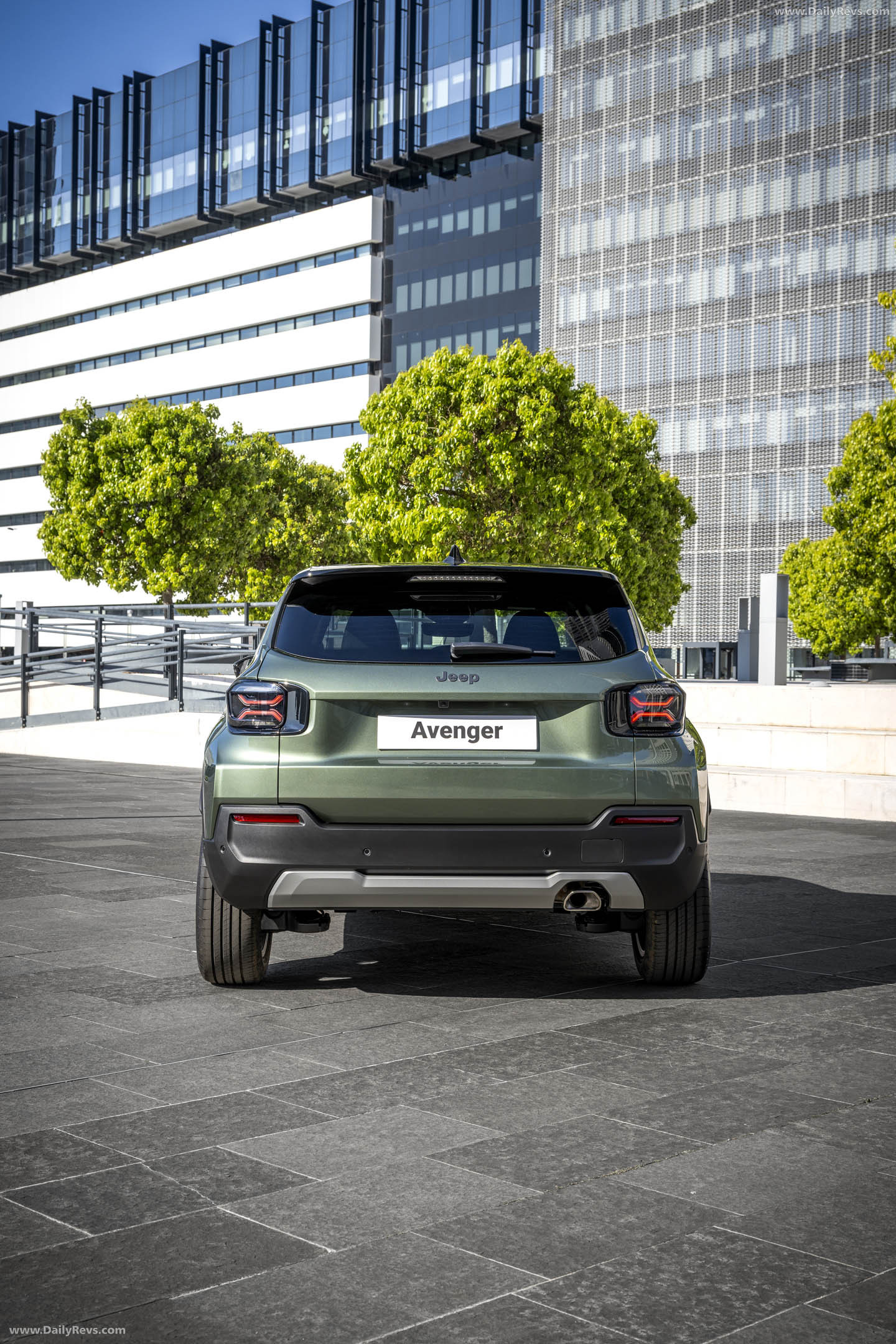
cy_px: 672
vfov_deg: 41.1
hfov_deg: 28.1
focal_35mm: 48
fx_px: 1792
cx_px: 448
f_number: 8
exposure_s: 1/250
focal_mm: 48
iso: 64
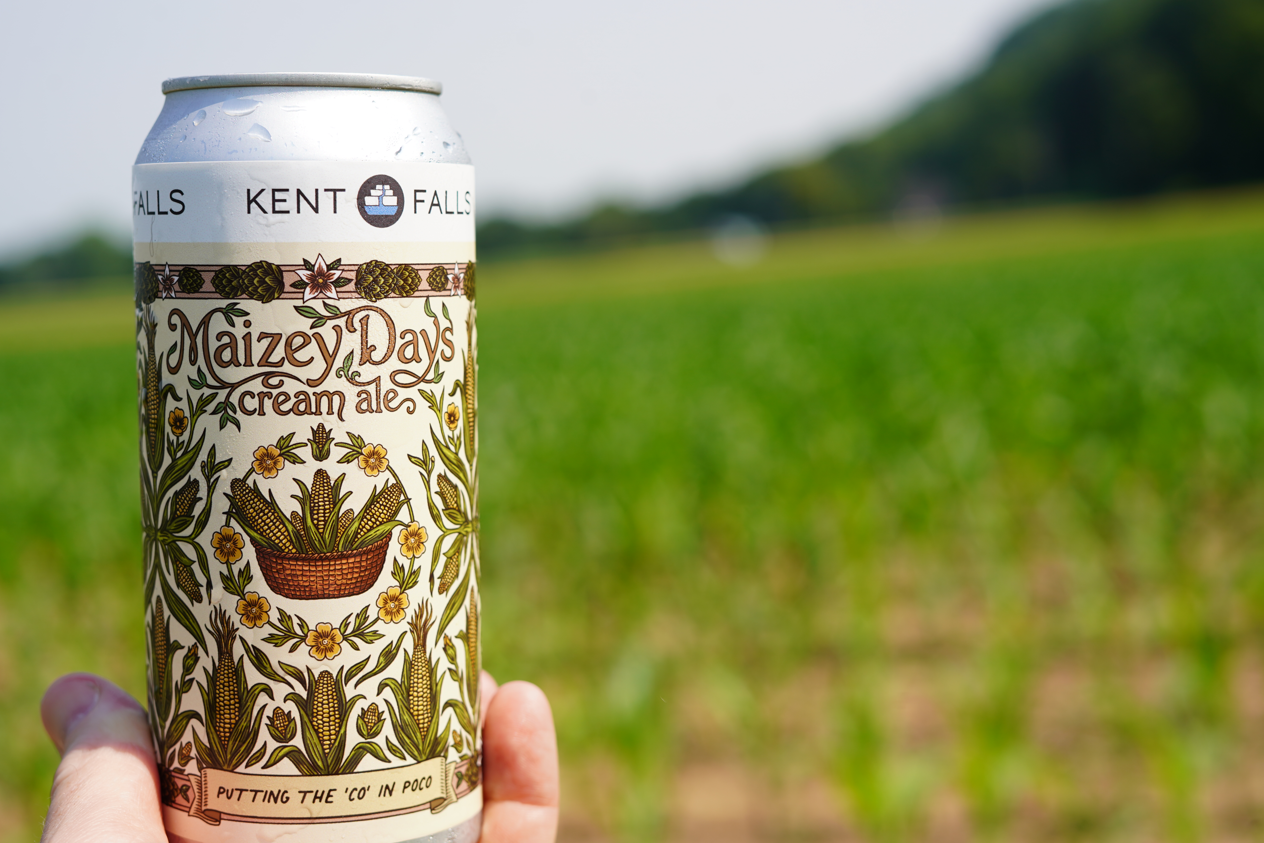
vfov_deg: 27.0
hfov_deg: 39.6
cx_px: 632
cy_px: 422
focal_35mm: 50
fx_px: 1755
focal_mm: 50
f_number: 5
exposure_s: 1/400
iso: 100
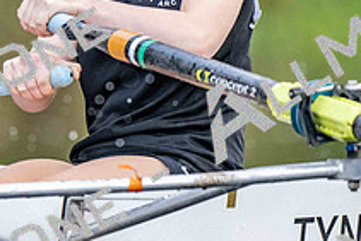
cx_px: 60
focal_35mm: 1646
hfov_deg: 1.3
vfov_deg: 0.8
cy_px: 3
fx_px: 16516
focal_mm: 600
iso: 3600
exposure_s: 1/2500
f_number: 4
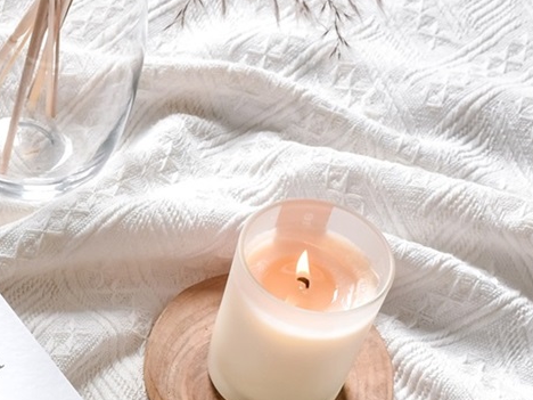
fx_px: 2279
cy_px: 583
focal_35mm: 148
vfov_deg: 9.8
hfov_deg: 12.5
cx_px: -321
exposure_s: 1/125
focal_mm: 34
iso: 200
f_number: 7.1
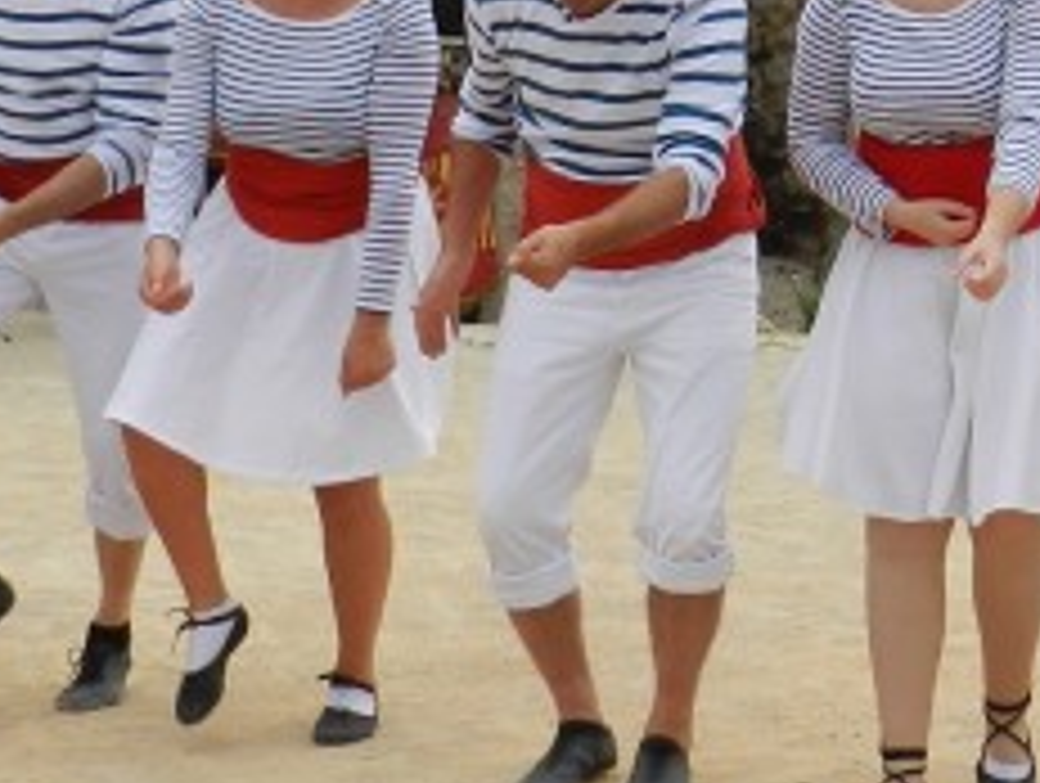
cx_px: 819
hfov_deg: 12.4
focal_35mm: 159
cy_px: -212
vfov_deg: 9.2
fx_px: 4784
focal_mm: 8.1
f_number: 4.2
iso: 160
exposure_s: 1/400
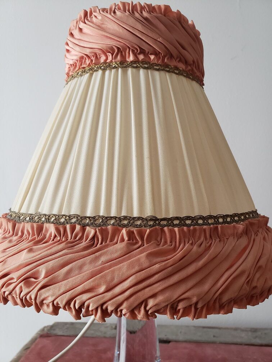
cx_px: 136
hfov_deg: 53.1
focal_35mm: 26
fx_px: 272
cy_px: 181
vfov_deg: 67.3
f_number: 2.4
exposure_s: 1/50
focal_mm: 4.3
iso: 250
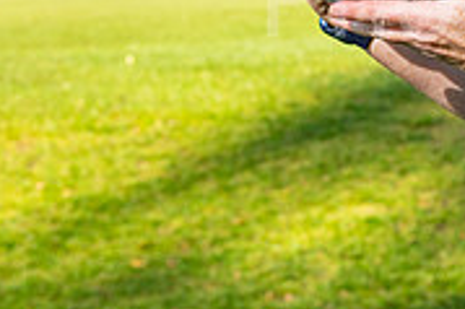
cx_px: 603
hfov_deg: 9.1
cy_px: -126
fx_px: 2891
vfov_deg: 6.1
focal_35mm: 224
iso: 200
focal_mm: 69
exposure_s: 1/250
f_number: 9
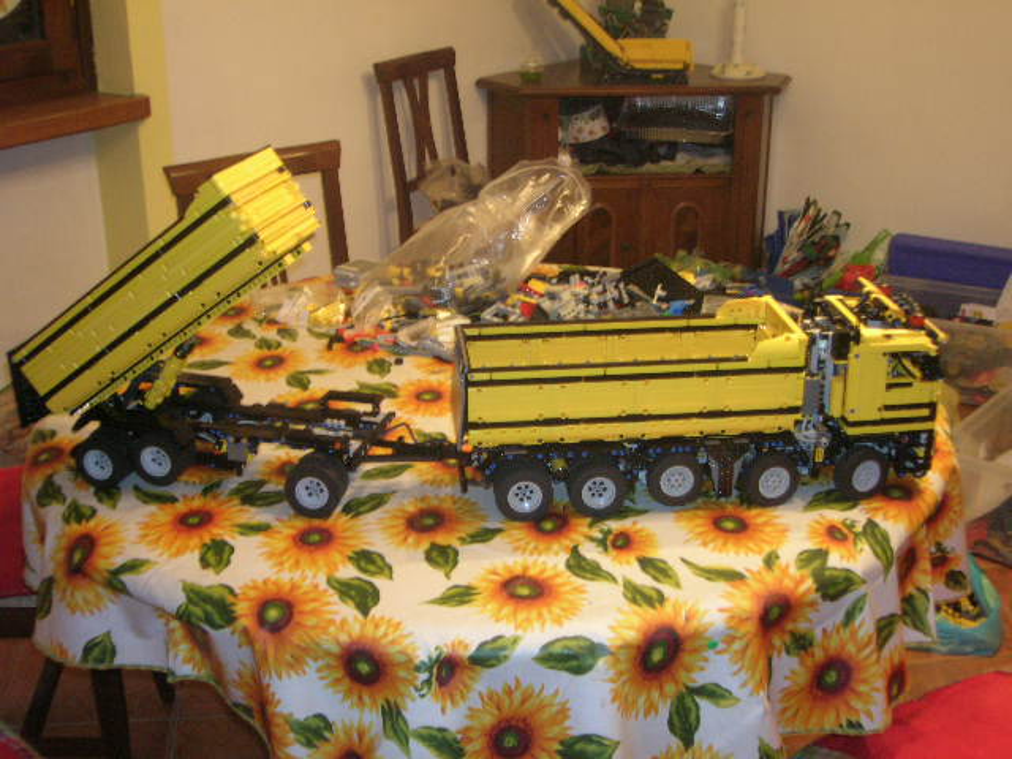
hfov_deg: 44.8
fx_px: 1228
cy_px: 380
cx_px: 506
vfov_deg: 34.3
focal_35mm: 42
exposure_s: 1/4.3
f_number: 3.1
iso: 200
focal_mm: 7
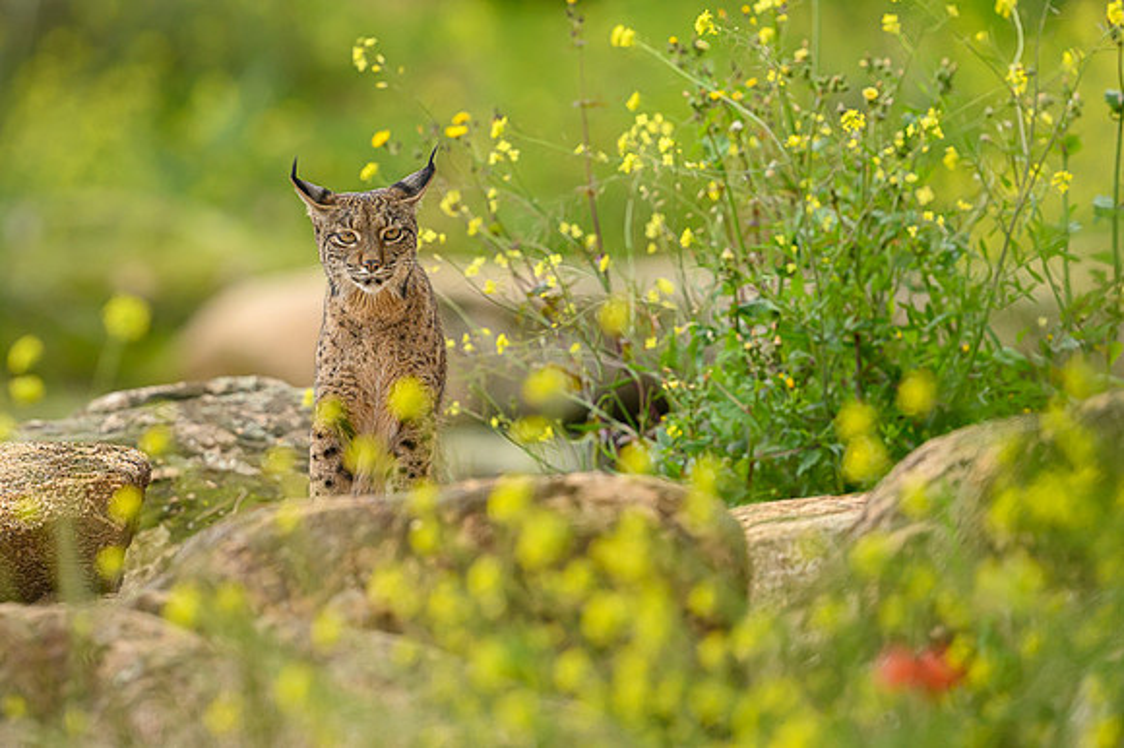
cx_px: 368
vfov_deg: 2.6
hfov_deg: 3.8
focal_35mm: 538
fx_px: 16789
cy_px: 245
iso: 720
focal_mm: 400
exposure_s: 1/2000
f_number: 4
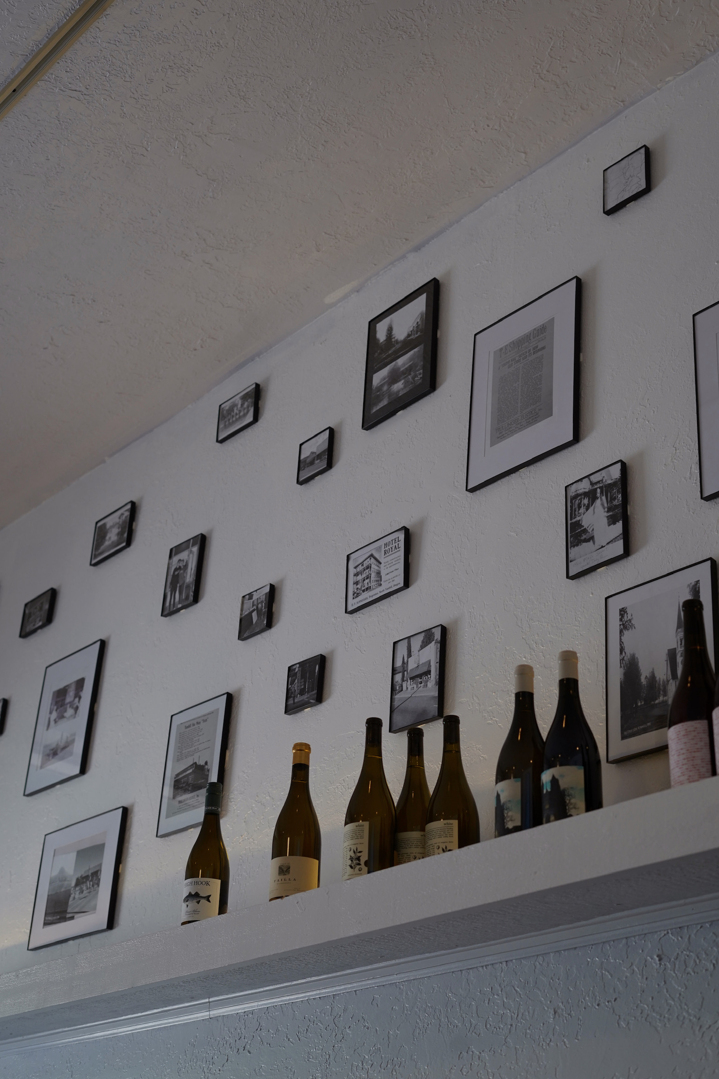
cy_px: 540
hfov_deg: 27.0
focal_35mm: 50
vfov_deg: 39.6
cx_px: 360
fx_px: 1498
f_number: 4
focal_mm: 50
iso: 640
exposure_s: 1/160
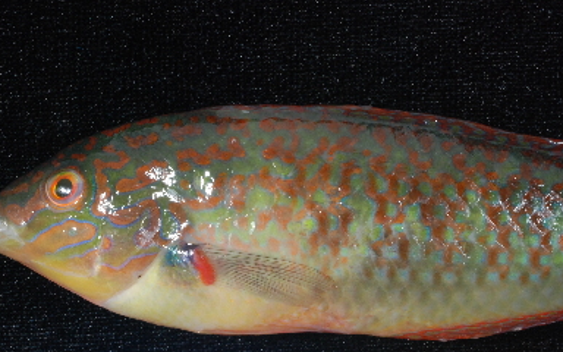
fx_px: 2348
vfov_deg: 8.6
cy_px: 293
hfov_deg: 13.6
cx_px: 402
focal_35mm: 153
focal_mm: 60
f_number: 32
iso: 800
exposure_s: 1/60
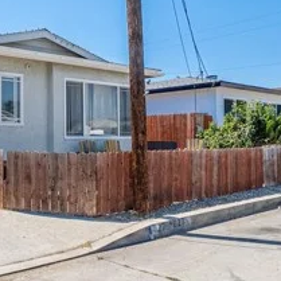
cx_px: 30
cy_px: 139
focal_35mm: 39
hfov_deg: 39.8
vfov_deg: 42.8
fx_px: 358
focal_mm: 10
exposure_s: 1/8000
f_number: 8
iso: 400
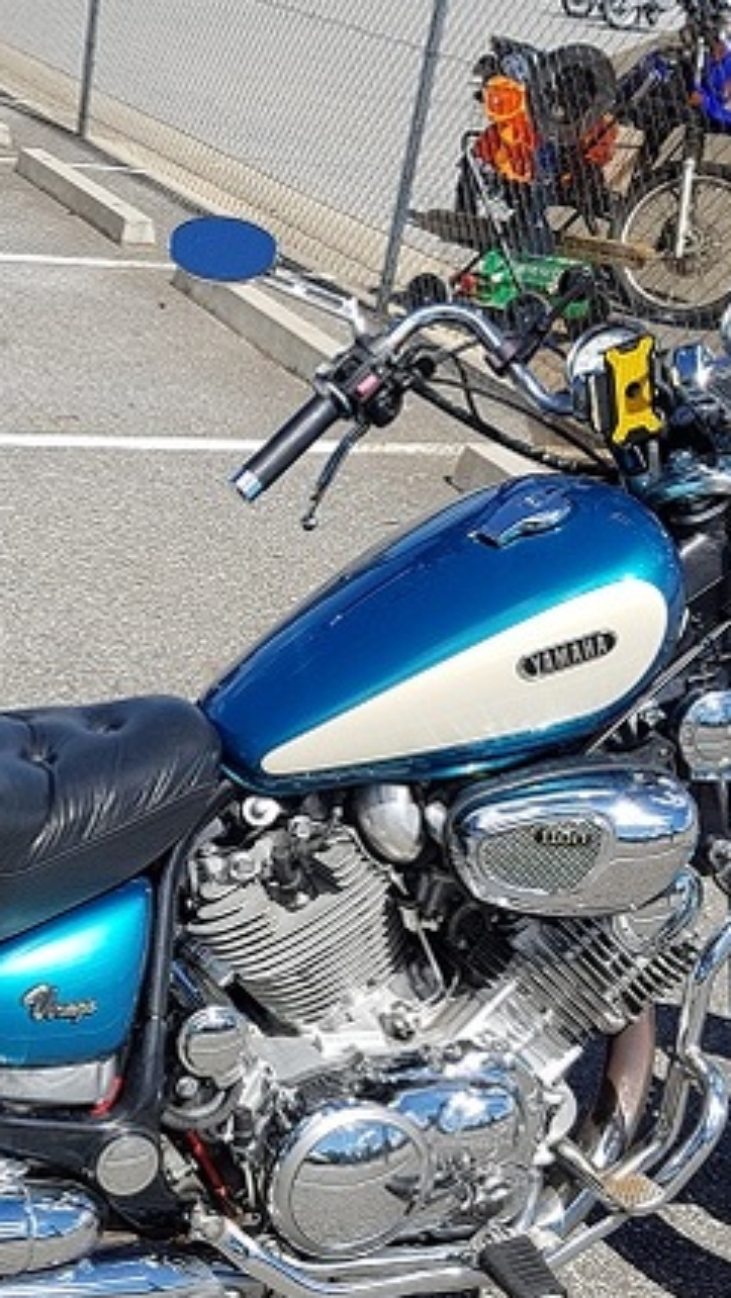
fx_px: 1825
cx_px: 91
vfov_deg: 39.1
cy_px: 743
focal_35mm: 53
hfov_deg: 22.2
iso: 40
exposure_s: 1/2036
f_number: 1.7
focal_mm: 4.2
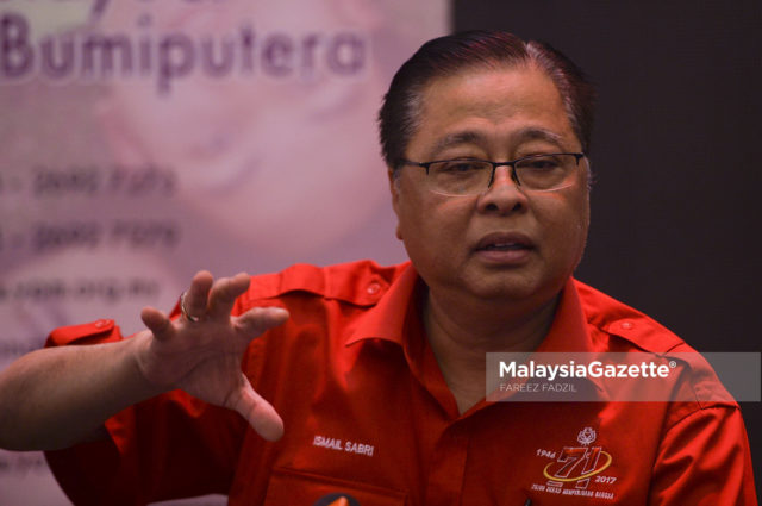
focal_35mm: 200
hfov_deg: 10.3
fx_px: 4228
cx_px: 381
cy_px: 253
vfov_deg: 6.8
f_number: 2.8
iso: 1250
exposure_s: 1/160
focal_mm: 200
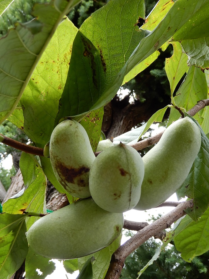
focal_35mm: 24
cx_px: 104
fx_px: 193
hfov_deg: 56.8
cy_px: 140
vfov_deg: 71.6
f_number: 3.4
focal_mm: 4.3
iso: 80
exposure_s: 1/50
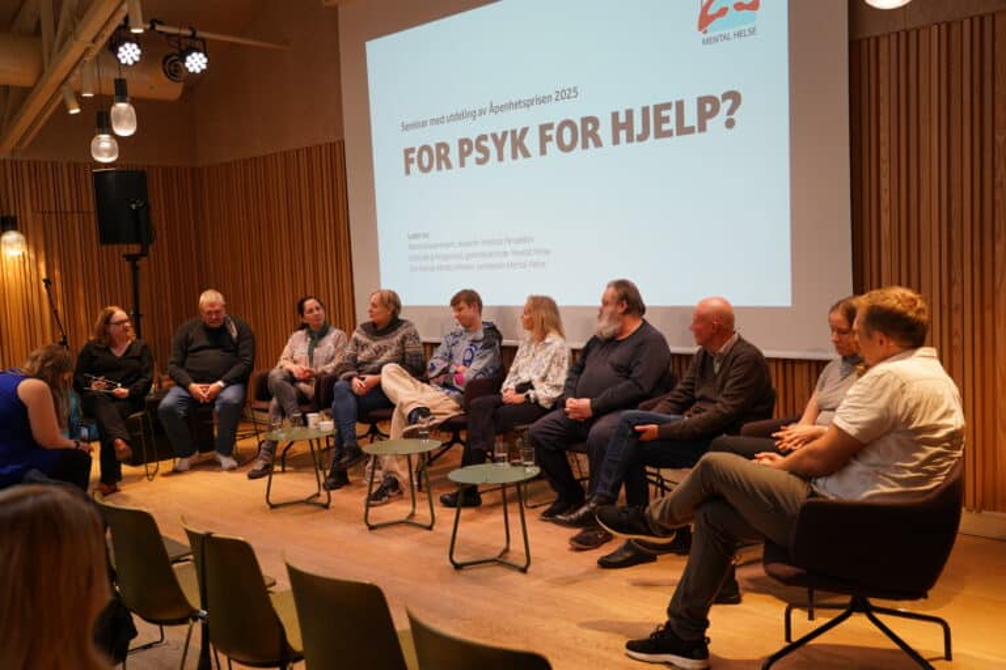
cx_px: 503
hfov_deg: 57.2
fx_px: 922
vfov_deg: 40.0
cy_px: 335
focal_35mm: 33
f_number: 4
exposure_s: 1/160
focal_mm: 33
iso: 640
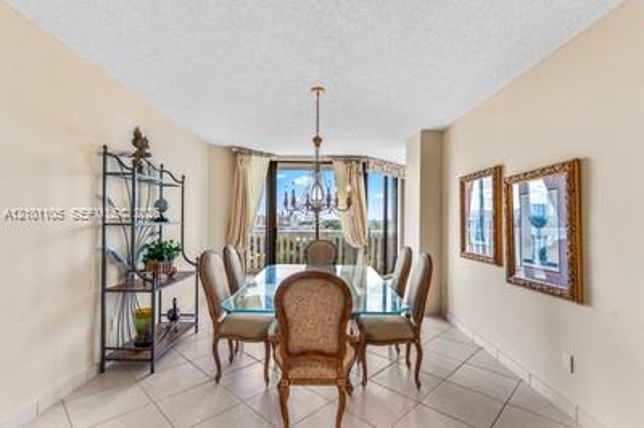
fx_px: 304
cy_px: 214
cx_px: 322
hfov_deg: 93.3
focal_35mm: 17
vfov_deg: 70.3
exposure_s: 1/8
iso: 200
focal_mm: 17
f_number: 8
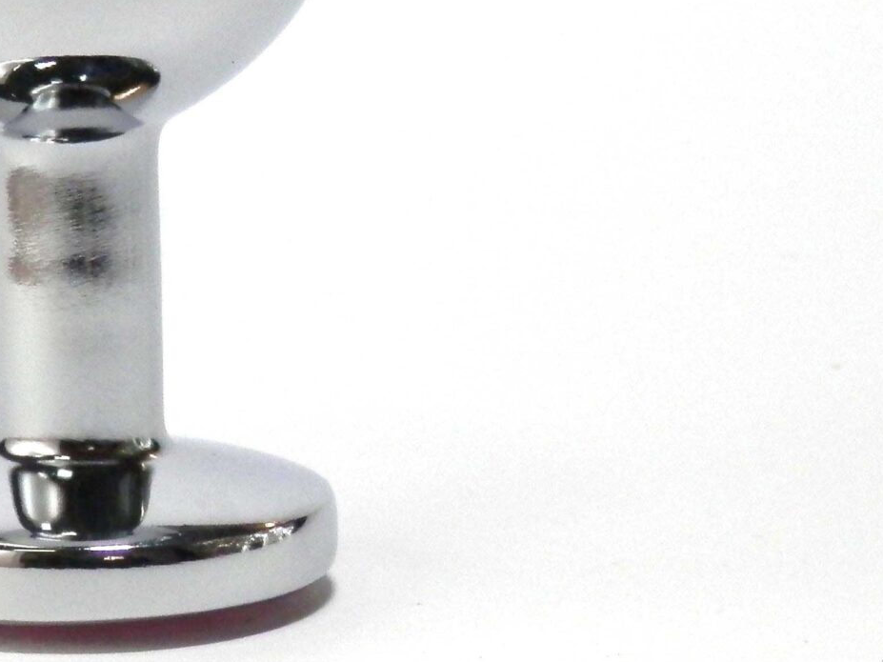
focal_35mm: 221
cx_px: 223
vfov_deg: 6.7
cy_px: 56
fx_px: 5637
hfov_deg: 8.9
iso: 200
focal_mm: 14.4
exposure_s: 1/80
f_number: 4.6
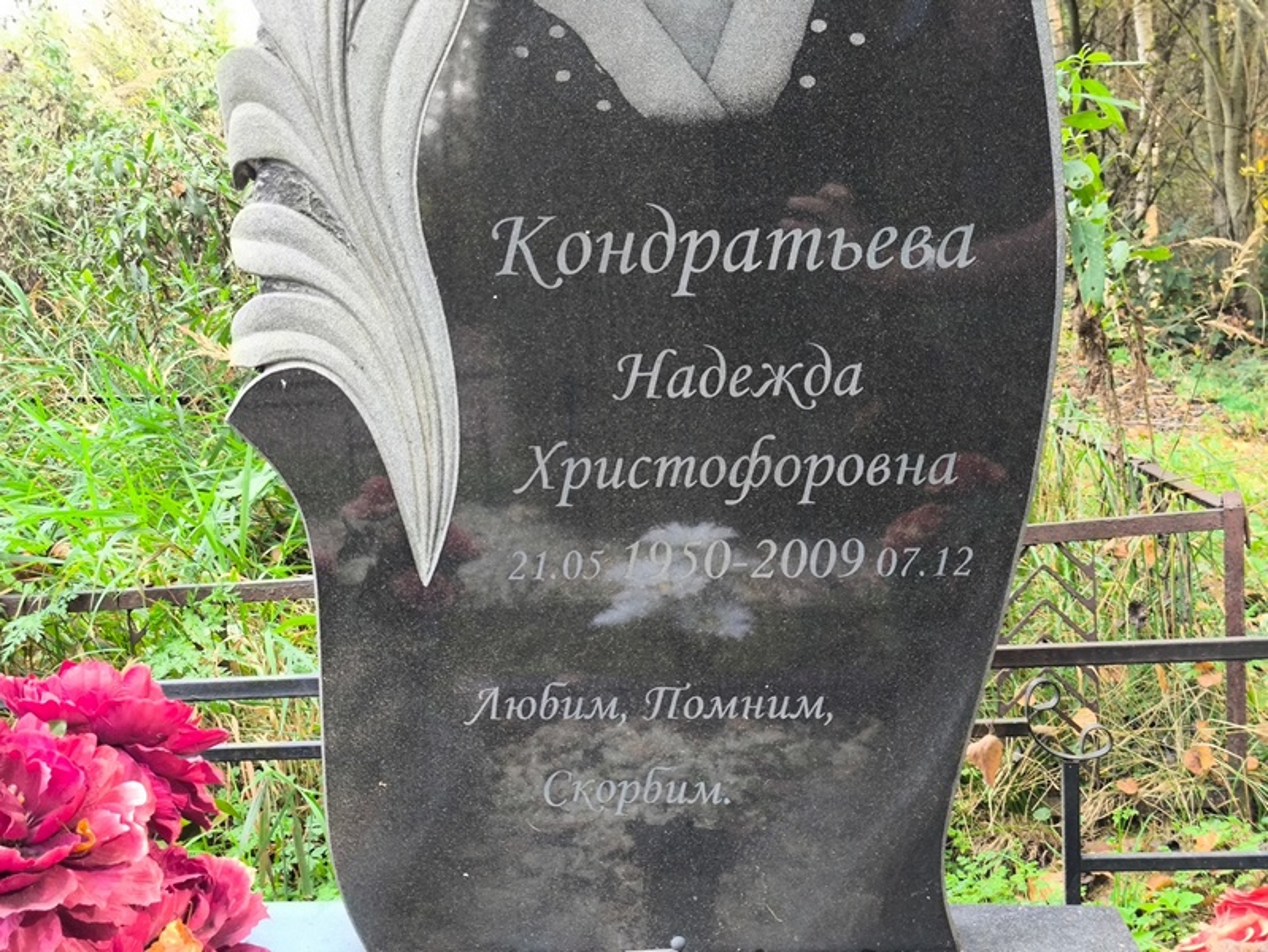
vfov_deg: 29.1
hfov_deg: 38.2
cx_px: 634
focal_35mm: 50
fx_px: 1832
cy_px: 476
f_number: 1.7
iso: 64
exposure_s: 1/60
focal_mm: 4.71
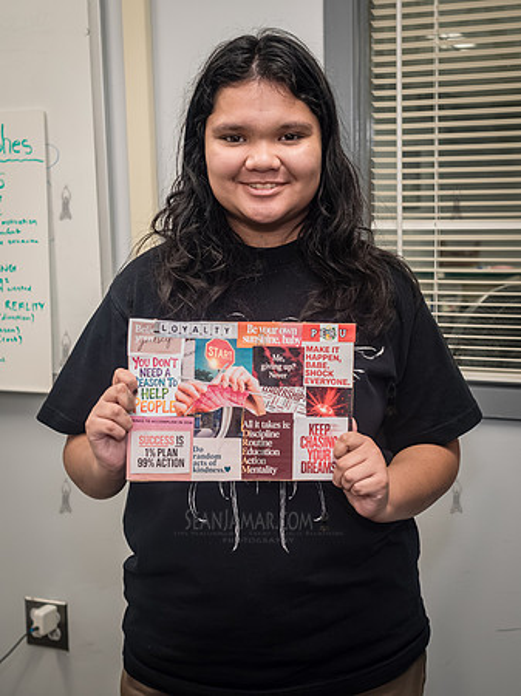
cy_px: 348
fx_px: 1014
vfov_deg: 37.9
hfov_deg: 28.8
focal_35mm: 50
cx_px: 289
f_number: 4.5
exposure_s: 1/320
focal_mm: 35
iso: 2500
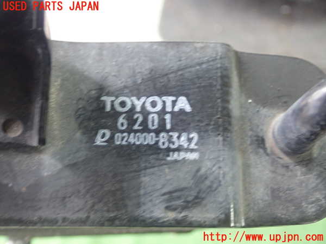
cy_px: 122
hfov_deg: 46.8
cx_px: 163
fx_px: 377
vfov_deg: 36.0
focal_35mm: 40
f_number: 2.8
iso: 500
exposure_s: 1/40
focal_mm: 7.34
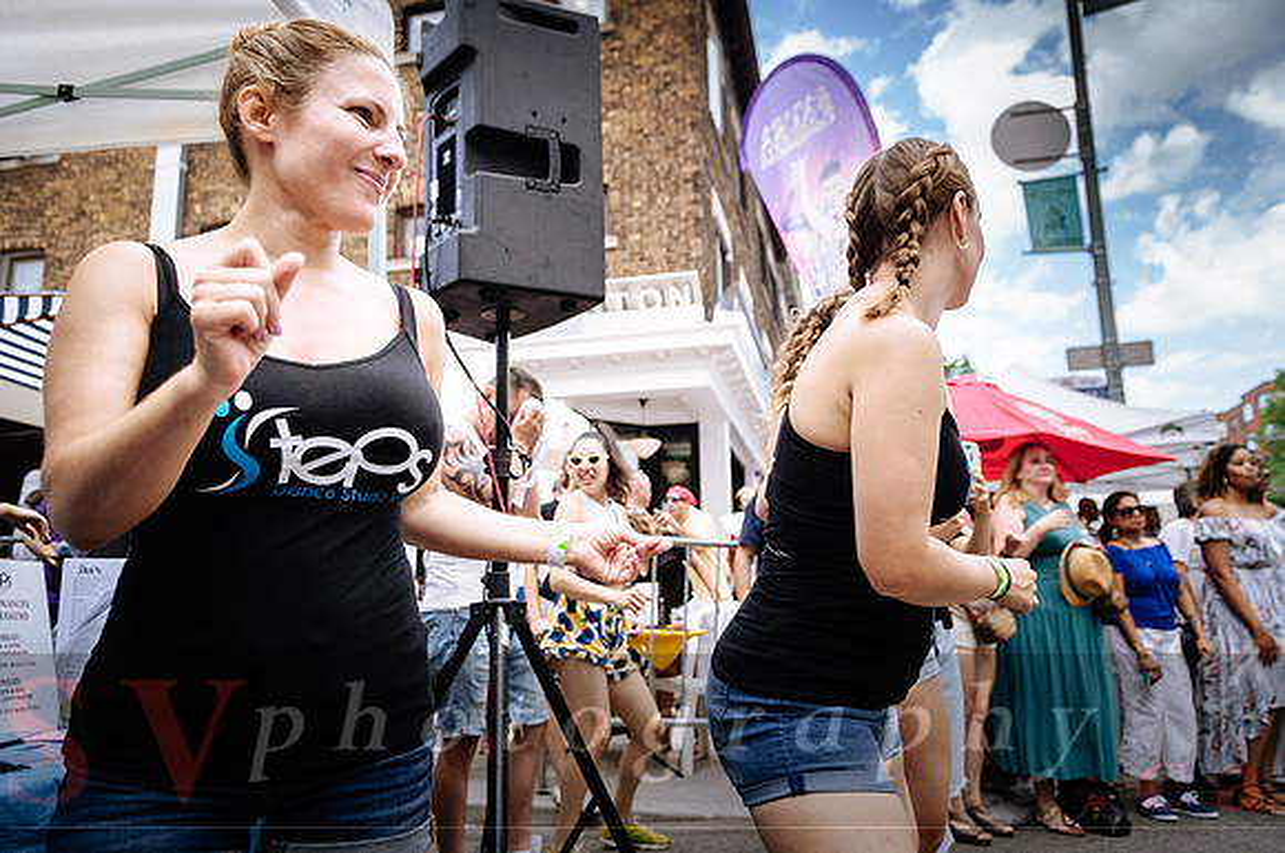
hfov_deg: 70.5
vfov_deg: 50.3
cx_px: 642
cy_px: 426
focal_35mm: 26
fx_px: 909
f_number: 2.8
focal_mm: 17
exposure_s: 1/500
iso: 100
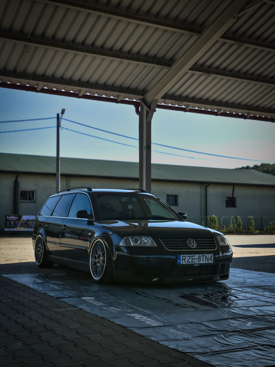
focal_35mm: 48
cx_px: 138
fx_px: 508
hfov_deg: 30.3
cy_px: 184
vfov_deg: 39.7
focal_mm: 6.76
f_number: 1.78
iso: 64
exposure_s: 1/4878
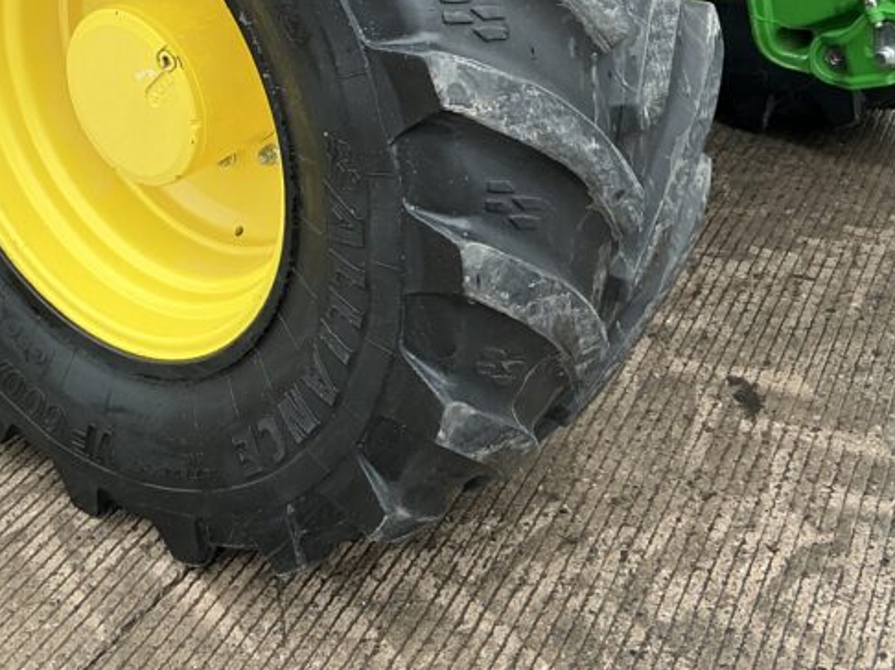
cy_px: 129
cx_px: 350
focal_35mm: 59
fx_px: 1525
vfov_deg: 24.4
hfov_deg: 32.6
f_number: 1.8
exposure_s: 1/235
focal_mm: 3
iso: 20
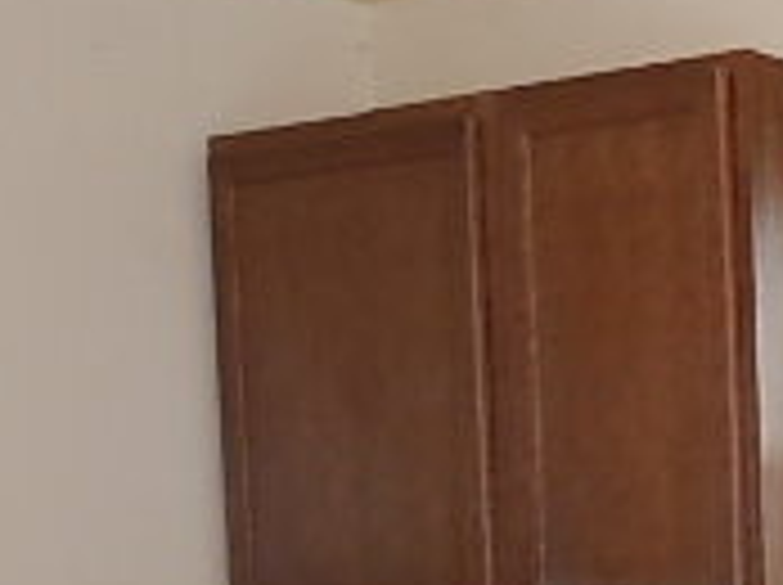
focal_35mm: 92
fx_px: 2078
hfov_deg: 18.4
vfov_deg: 15.6
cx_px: 1242
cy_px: 652
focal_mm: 4.5
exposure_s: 1/30
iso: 200
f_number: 3
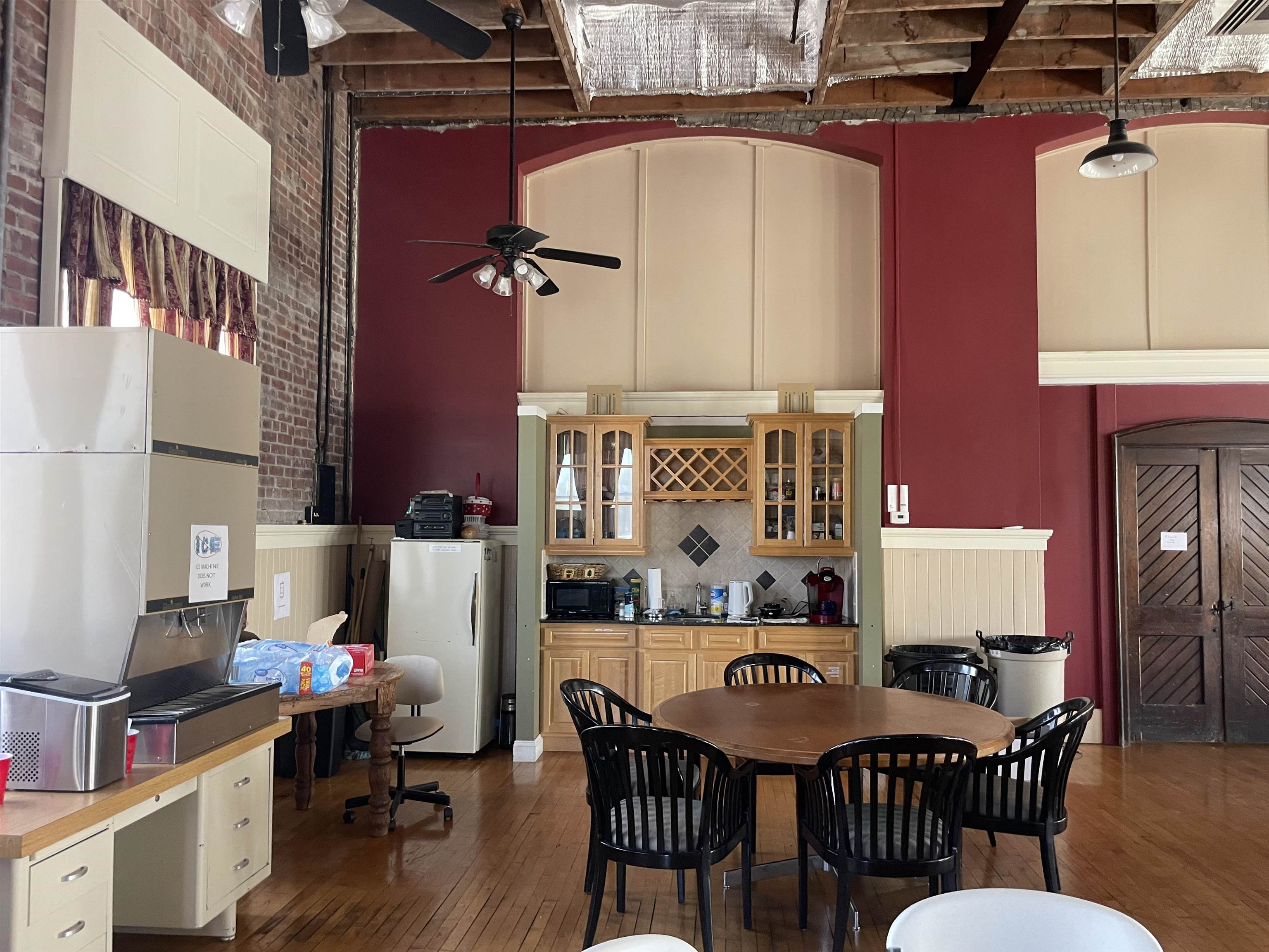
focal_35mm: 26
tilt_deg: +2.1
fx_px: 953
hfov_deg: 67.3
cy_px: 476
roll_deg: +0.1
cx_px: 634
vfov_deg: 53.1
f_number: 1.6
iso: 250
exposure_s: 1/60
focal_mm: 4.2
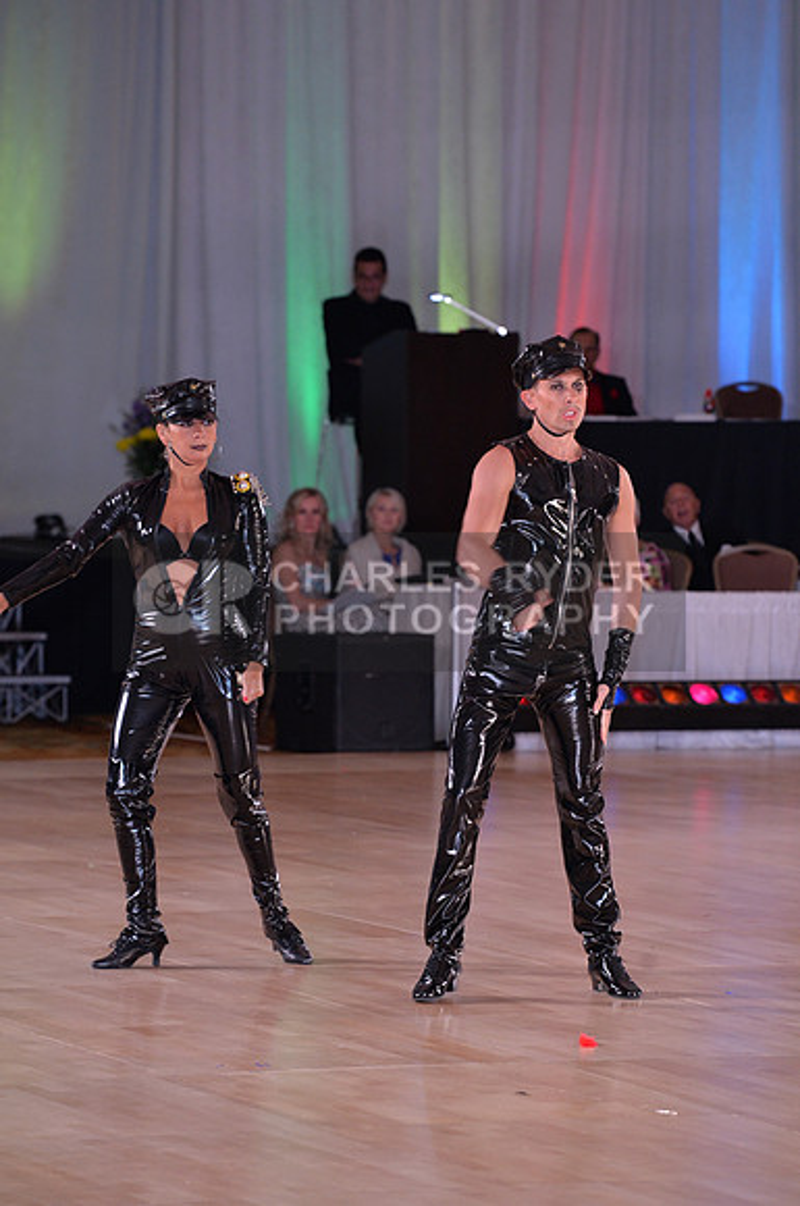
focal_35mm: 175
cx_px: 400
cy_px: 603
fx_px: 5850
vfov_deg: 11.8
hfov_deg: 7.8
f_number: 5
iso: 2000
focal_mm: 175
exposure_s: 1/250
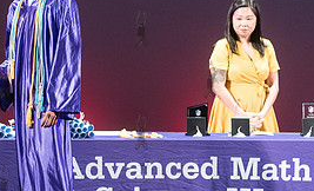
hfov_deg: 7.6
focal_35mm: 279
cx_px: 4
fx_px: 2368
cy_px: 68
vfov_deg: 4.6
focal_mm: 125
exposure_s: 1/320
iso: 4000
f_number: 2.8
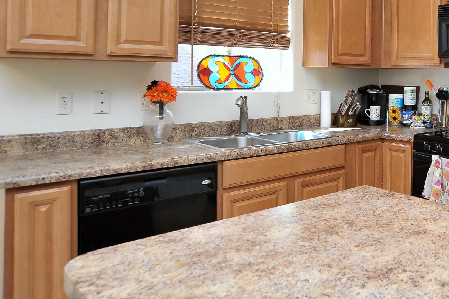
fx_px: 461
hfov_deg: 46.7
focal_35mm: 37
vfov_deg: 34.9
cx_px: 405
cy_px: 64
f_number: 6.3
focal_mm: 20
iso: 640
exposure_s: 1/30
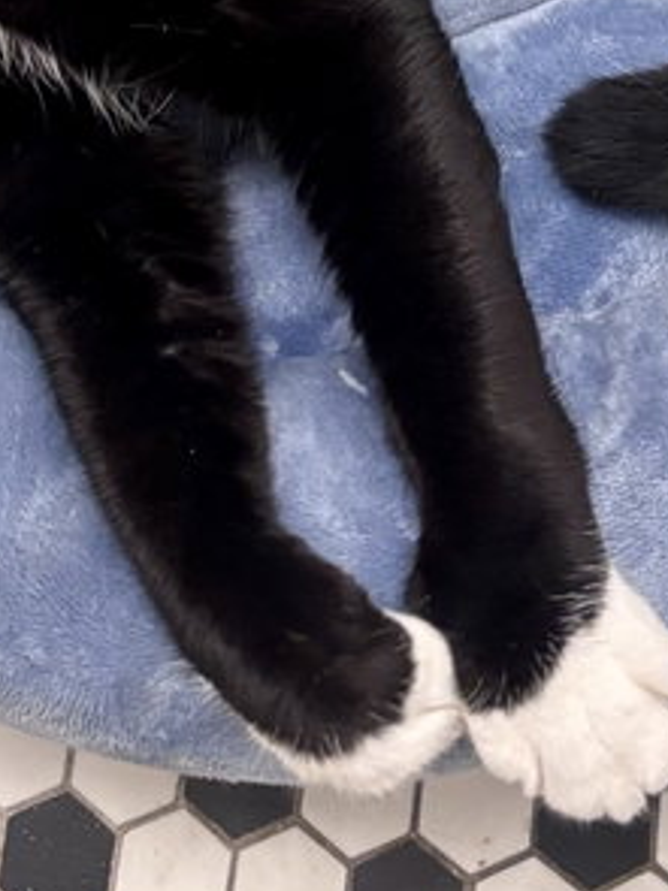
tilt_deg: -72.6
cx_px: 323
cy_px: -355
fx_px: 2420
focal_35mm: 94
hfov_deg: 15.7
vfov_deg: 18.9
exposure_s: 1/60
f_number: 1.6
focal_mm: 5.96
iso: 500
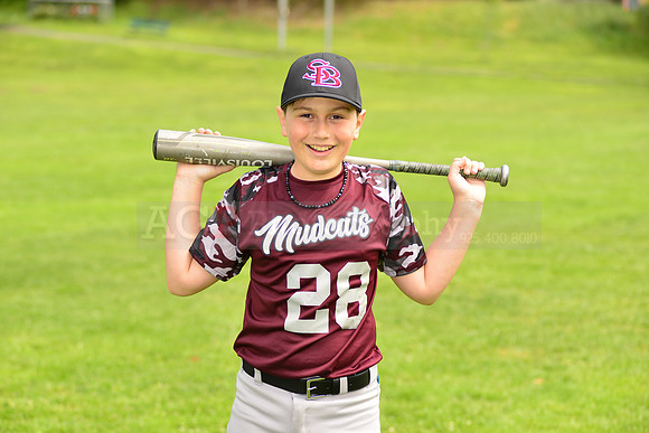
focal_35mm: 100
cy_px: 216
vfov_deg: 13.7
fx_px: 1803
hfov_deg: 20.4
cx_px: 324
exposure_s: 1/250
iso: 100
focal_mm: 100
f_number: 5
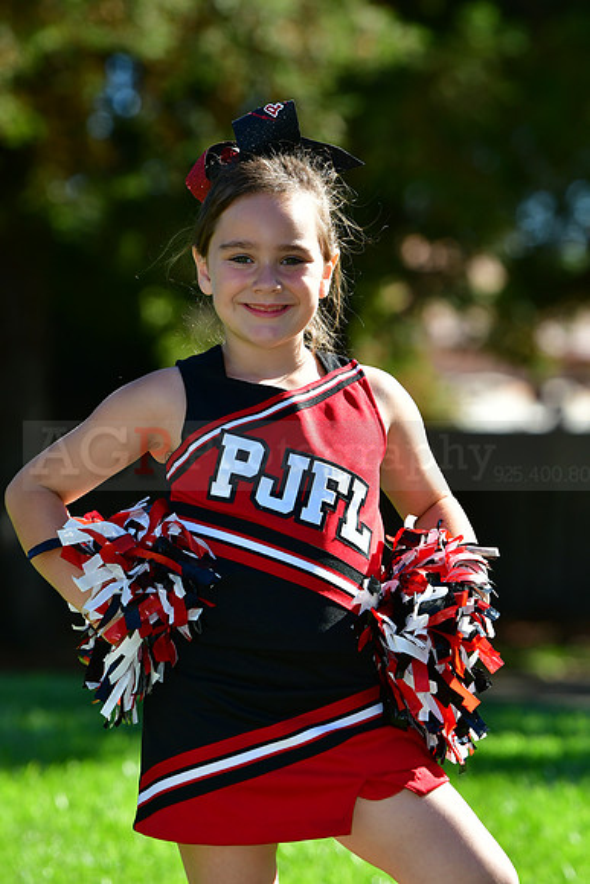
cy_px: 442
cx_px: 295
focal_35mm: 255
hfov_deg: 5.4
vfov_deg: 8.1
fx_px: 6265
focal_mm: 170
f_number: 4.5
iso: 400
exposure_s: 1/1250
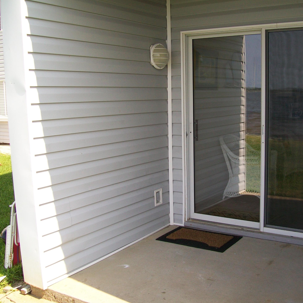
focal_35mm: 41
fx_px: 406
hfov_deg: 40.6
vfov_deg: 40.9
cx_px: 194
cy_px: 154
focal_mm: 6.1
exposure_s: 1/500
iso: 64
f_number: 2.7
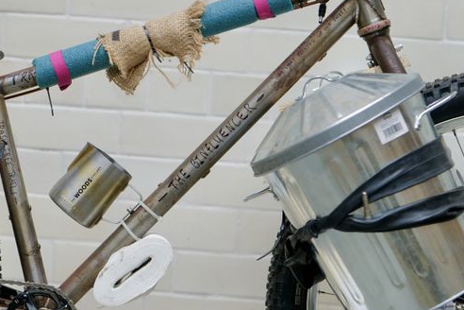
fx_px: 1675
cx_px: 148
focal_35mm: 130
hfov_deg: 15.7
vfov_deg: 10.5
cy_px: 182
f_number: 1.8
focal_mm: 50
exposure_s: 1/200
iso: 100
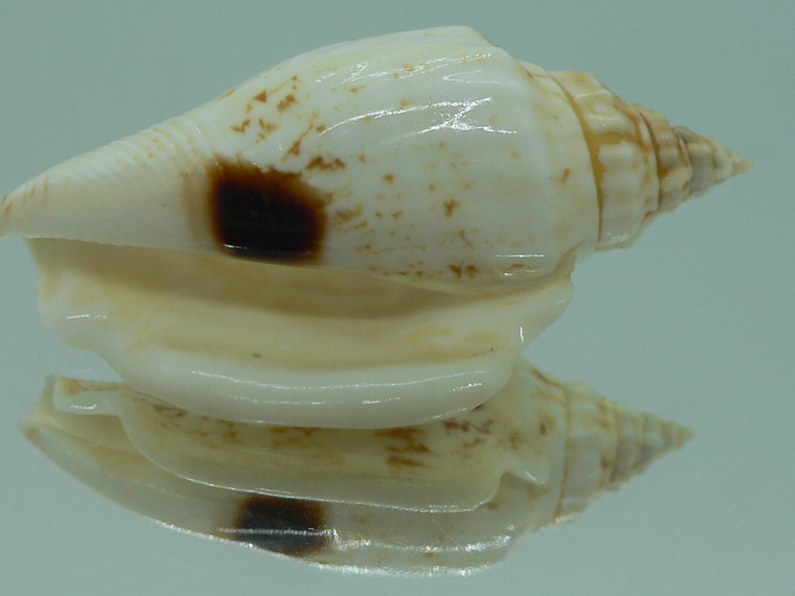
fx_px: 1148
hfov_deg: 38.1
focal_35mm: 50
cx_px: 353
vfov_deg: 29.1
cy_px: 264
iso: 80
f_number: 2.8
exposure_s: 1/60
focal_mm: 4.6
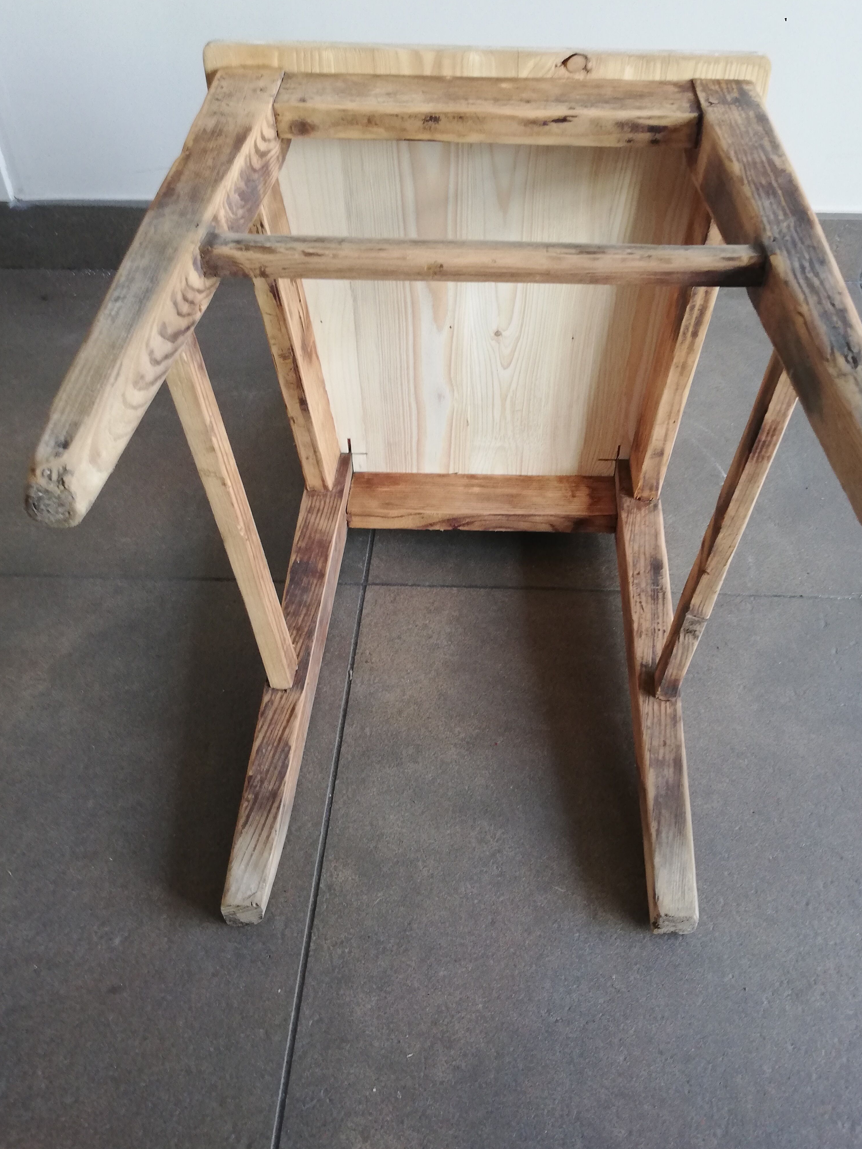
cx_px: 486
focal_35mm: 30
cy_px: 581
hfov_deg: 46.7
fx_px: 996
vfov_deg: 60.0
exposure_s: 1/33.3
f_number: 2.2
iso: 200
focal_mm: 3.81
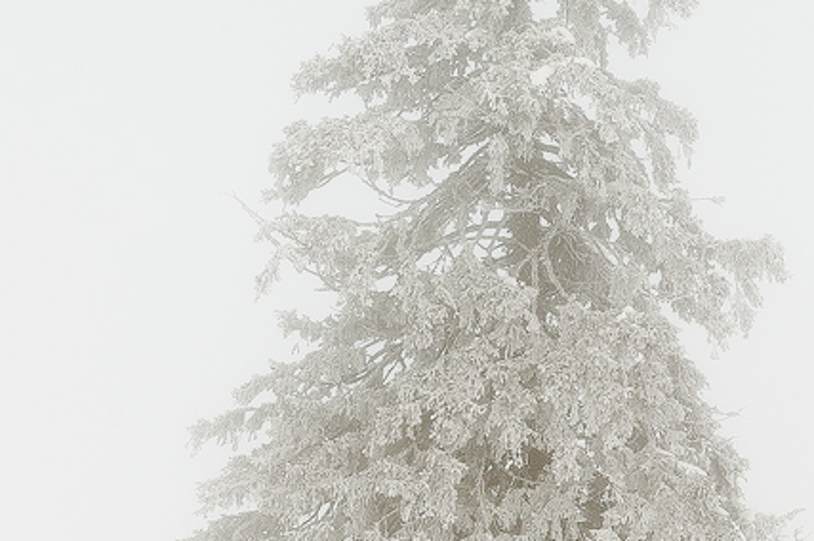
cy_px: 289
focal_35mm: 90
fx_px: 2033
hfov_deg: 22.2
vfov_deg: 15.2
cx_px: 717
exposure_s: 1/125
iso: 200
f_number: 9
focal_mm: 32
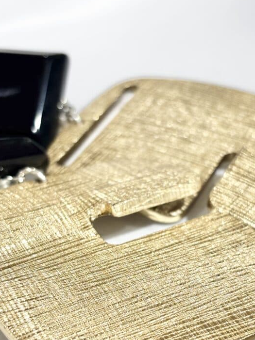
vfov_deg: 25.5
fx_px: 747
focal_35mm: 76
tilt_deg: -34.1
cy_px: 242
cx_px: 150
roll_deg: +1.4
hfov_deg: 19.4
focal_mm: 5.96
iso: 32
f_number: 1.6
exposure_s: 1/135
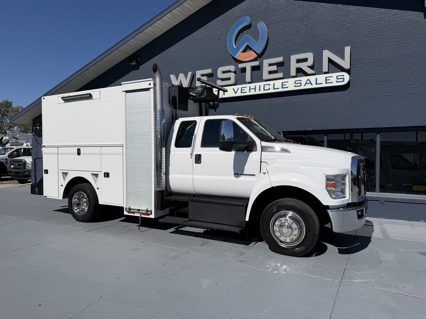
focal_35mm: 24
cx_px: 213
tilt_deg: -1.9
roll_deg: +0.2
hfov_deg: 71.6
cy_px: 160
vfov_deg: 56.8
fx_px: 295
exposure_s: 1/11905
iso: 80
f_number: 1.78
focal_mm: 6.76
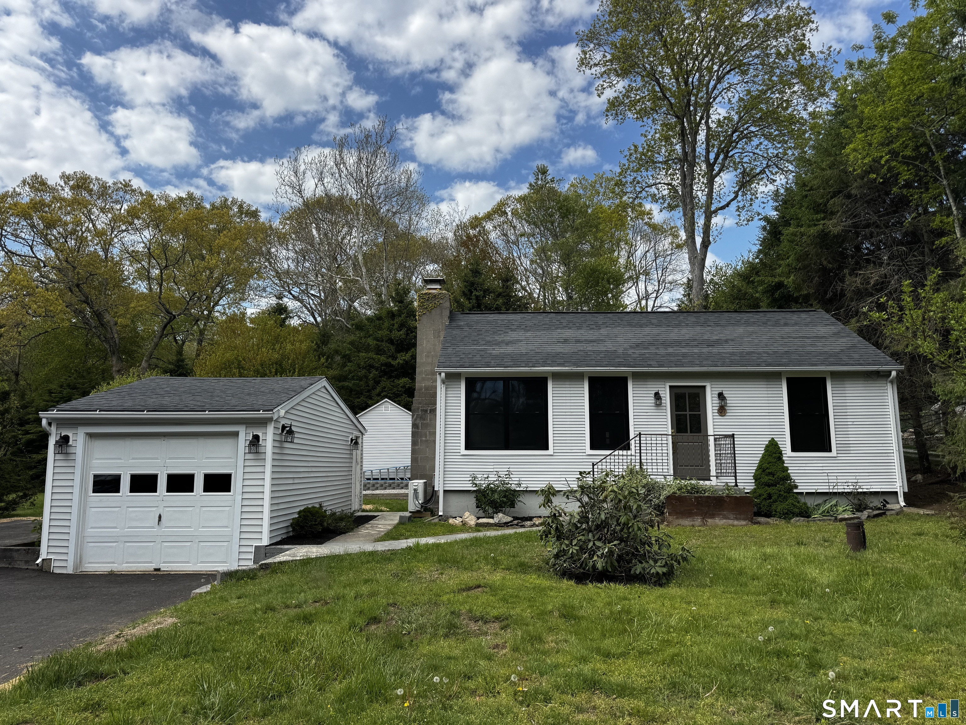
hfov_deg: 71.6
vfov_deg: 56.8
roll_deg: -0.7
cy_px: 362
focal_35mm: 24
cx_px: 483
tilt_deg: +8.4
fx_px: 670
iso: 80
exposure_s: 1/3096
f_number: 1.78
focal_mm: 6.76
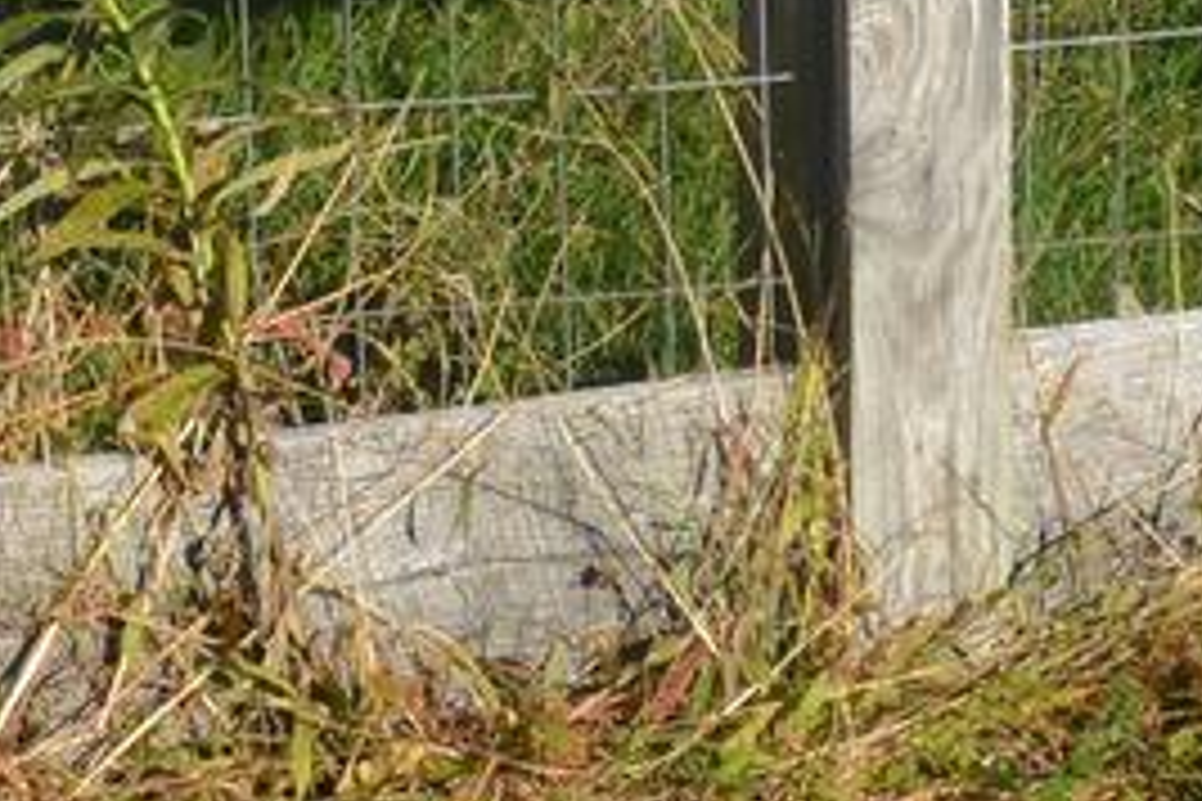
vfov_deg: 5.8
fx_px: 7679
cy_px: -956
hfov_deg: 8.9
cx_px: 495
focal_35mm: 230
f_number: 8
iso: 100
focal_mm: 20
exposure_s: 1/250
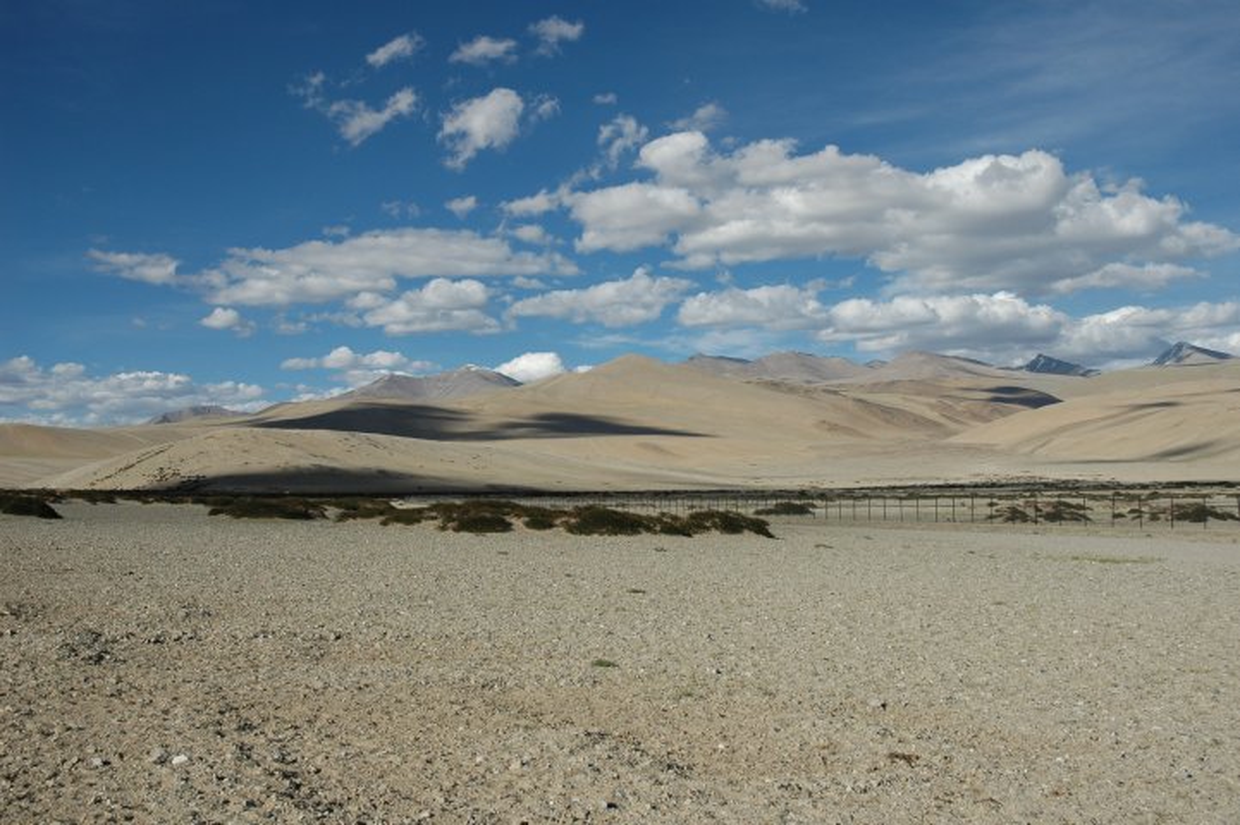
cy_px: 412
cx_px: 620
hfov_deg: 47.9
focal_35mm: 40
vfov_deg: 33.0
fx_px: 1394
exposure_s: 1/1000
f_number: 7.1
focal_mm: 27
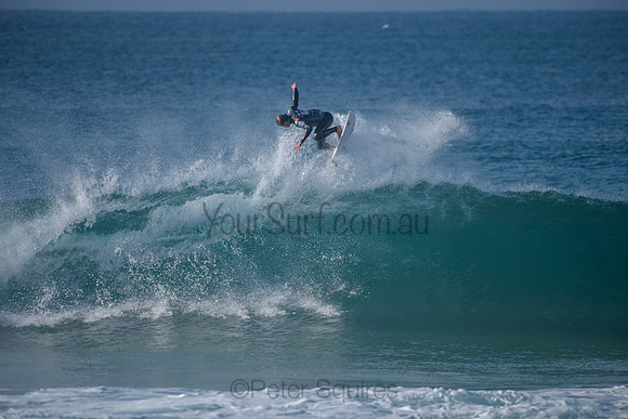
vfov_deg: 2.7
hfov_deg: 4.0
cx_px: 314
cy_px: 210
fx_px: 8983
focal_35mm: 515
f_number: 5.6
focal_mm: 500
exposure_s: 1/2000
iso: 250
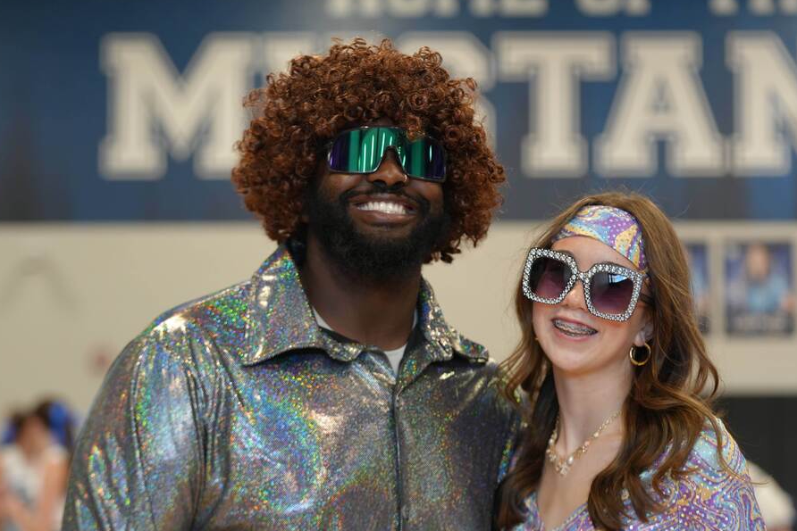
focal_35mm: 109
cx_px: 416
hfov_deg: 18.8
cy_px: 293
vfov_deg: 12.6
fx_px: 2413
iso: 1600
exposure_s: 1/160
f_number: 4
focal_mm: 95
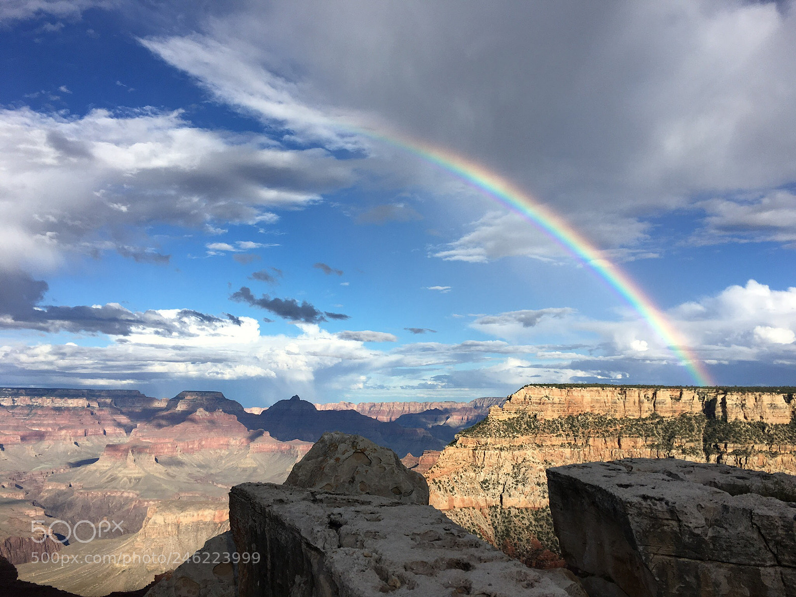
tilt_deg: +7.7
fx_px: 667
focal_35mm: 29
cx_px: 398
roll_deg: -1.7
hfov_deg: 61.7
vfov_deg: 48.2
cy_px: 298
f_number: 2.2
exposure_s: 1/2079
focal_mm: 4.15
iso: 25
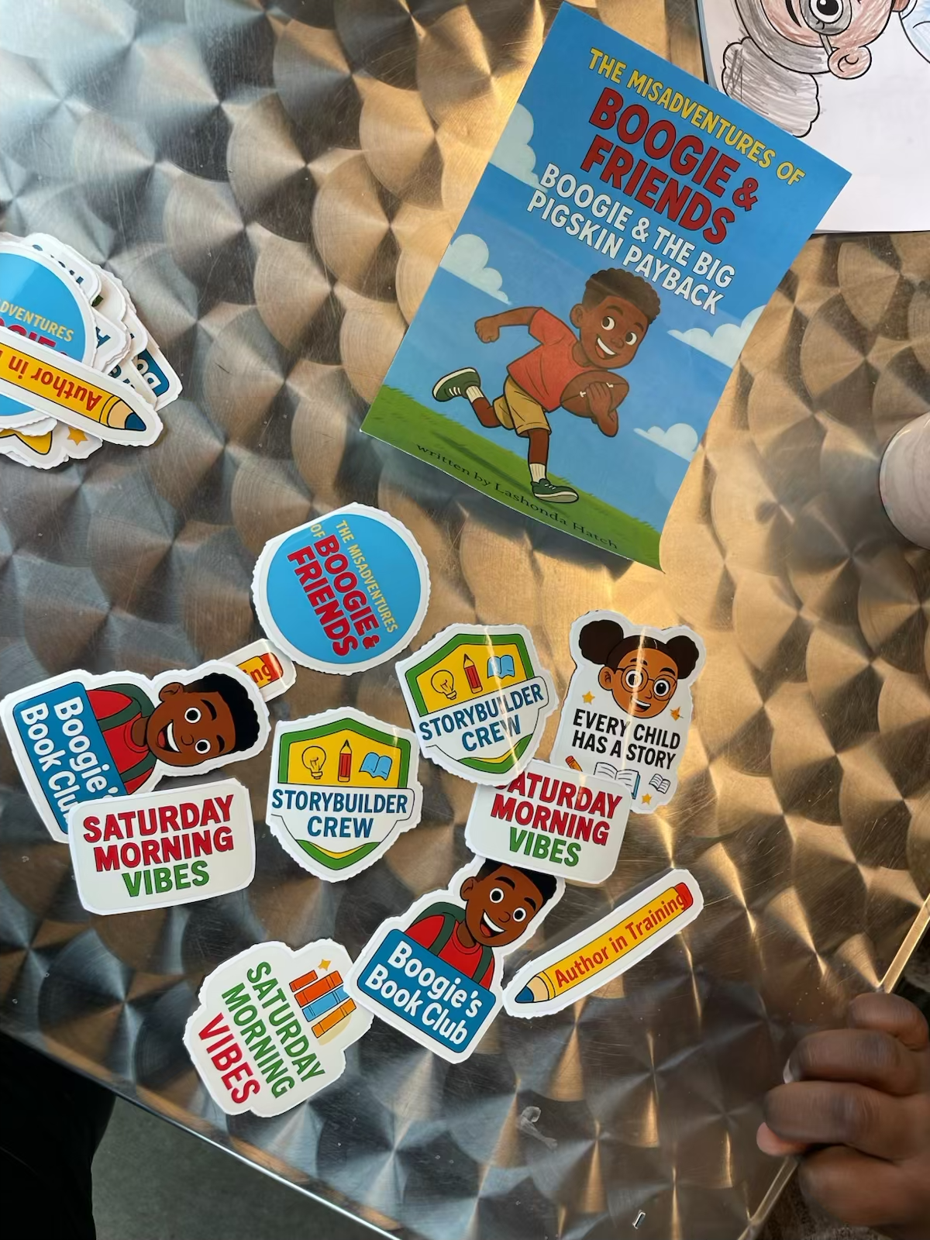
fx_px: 931
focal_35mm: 26
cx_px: 465
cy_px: 620
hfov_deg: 53.1
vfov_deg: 67.3
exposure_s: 1/121
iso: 40
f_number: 1.6
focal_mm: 4.2
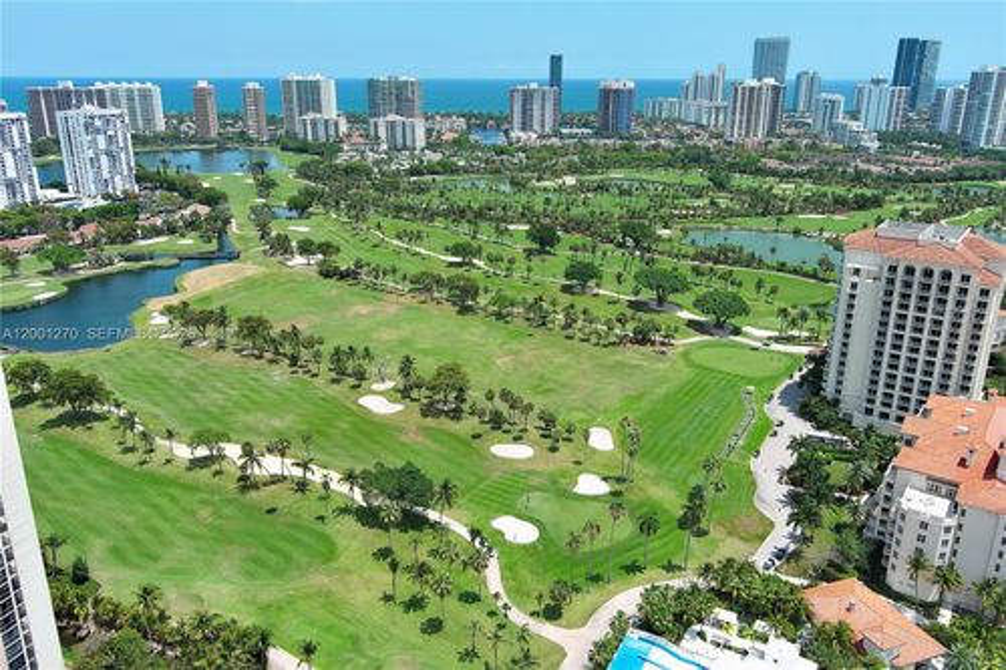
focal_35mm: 29
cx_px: 503
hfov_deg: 63.7
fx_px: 810
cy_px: 335
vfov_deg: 44.9
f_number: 2.8
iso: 100
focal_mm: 10.57
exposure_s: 1/1248
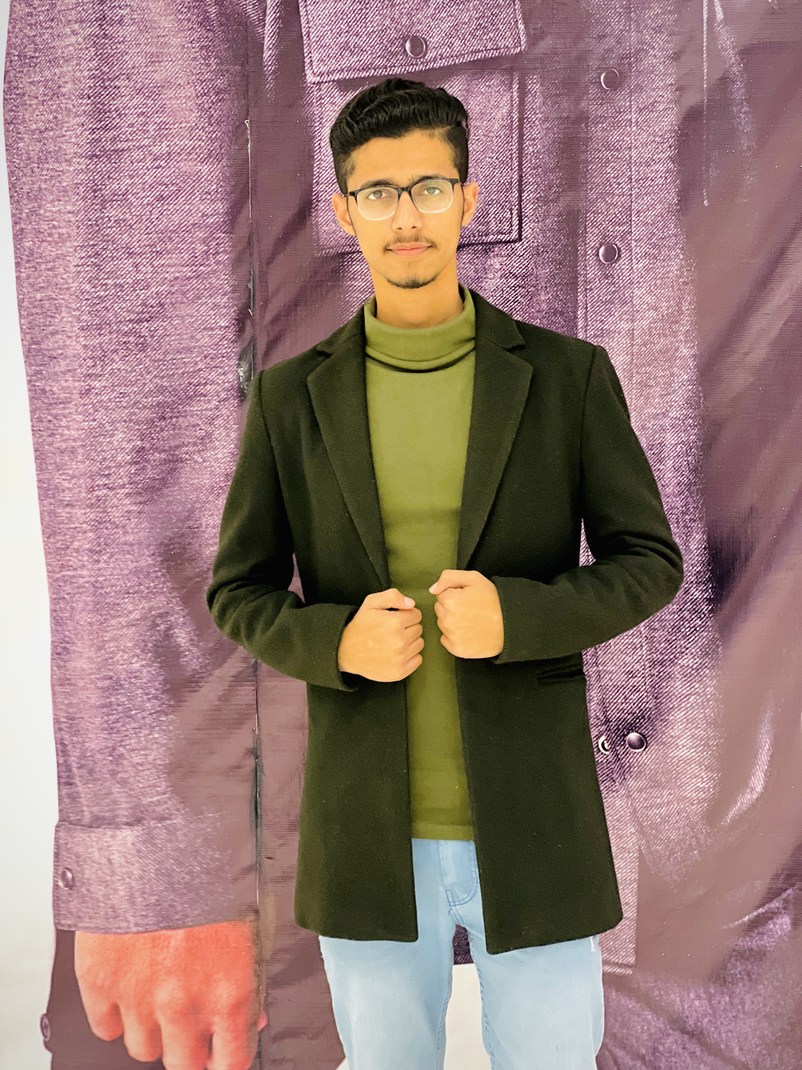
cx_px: 401
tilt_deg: -2.6
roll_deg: -0.1
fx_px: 2379
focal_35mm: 77
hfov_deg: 19.1
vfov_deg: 25.3
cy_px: 535
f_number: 2.8
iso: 250
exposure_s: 1/33
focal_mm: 9
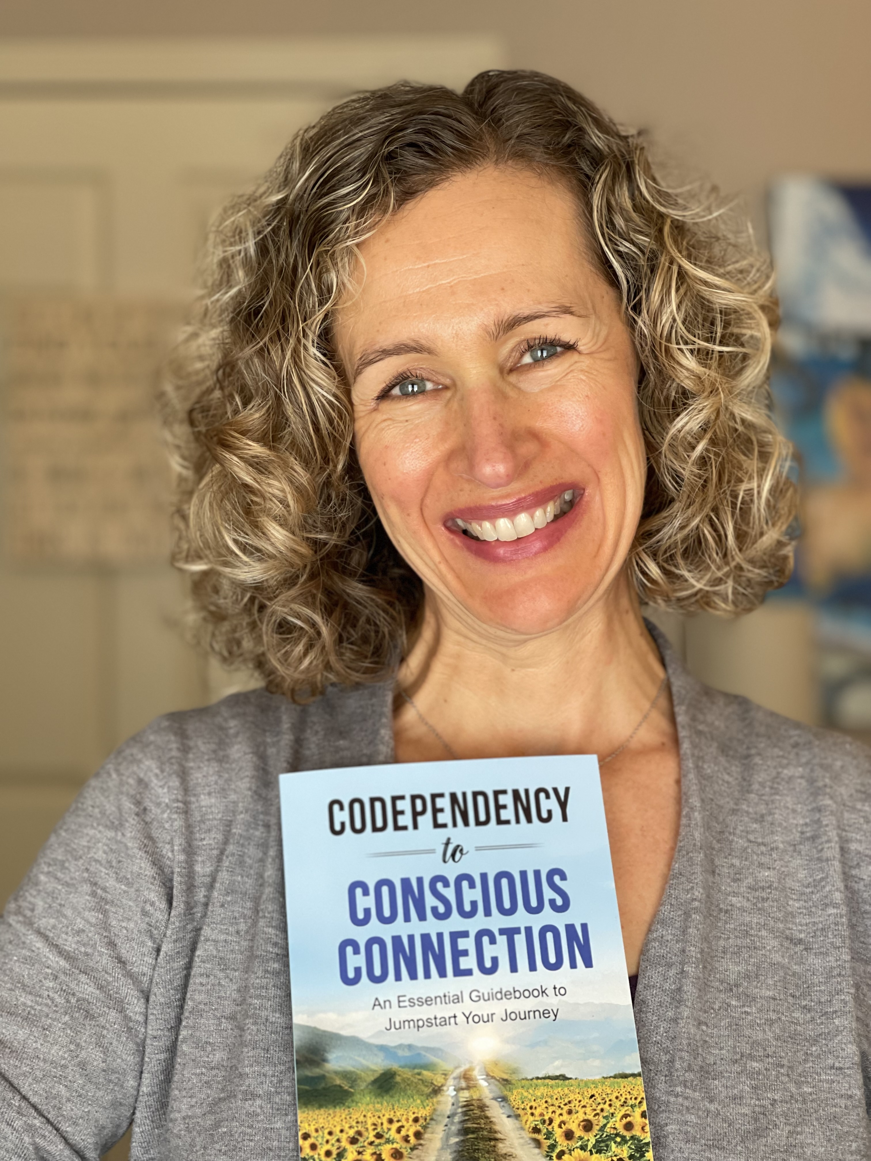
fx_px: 2147
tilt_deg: -2.3
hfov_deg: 22.9
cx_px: 436
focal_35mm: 64
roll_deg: +0.2
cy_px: 580
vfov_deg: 30.3
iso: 125
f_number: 2.2
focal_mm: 7.5
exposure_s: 1/40
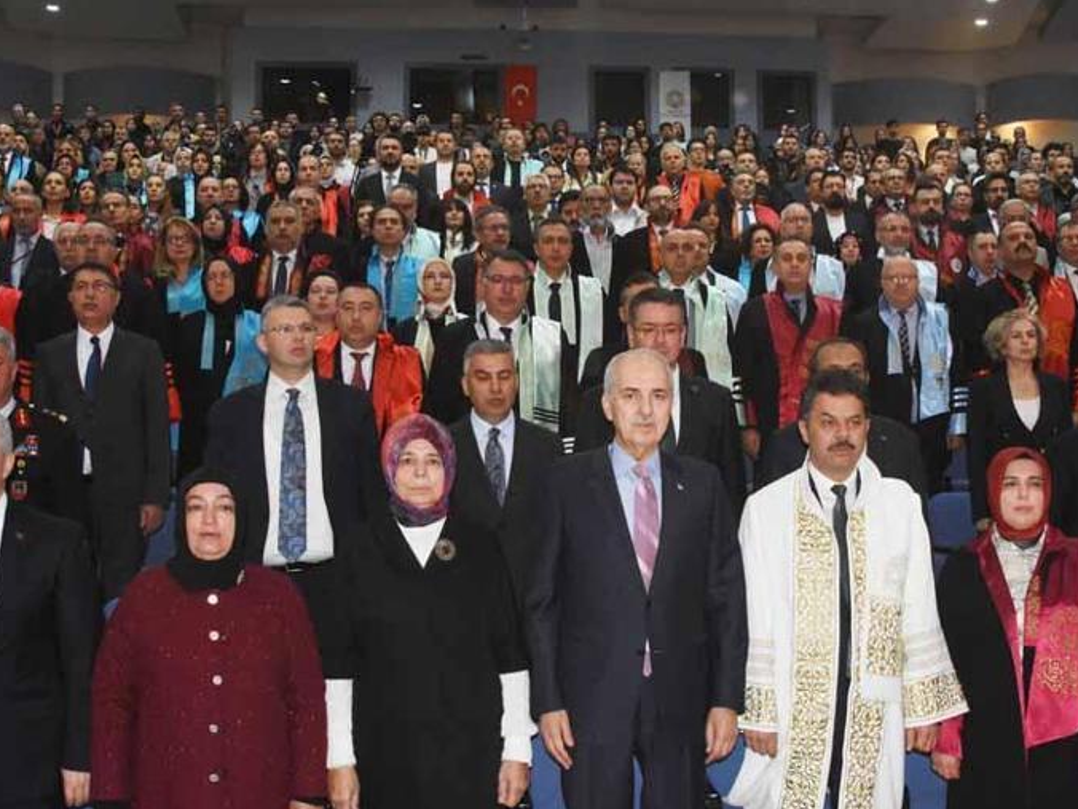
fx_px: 1433
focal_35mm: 46
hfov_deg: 41.2
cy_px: 404
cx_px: 604
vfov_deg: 31.5
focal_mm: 28
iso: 4000
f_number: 7.1
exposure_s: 1/60
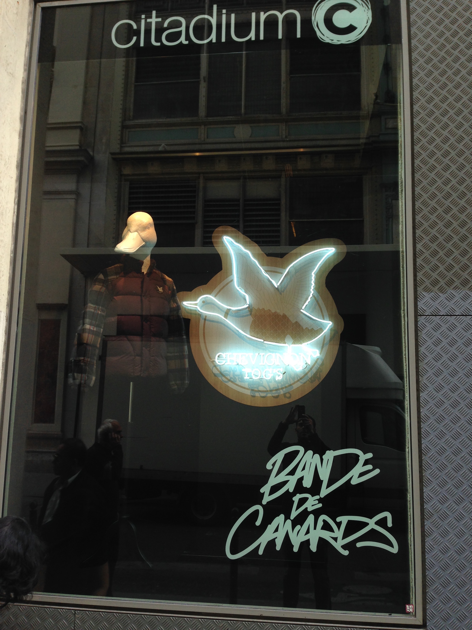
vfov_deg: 55.4
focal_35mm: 33
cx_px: 236
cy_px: 315
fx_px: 600
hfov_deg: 42.9
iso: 50
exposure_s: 1/120
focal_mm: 4.12
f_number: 2.4
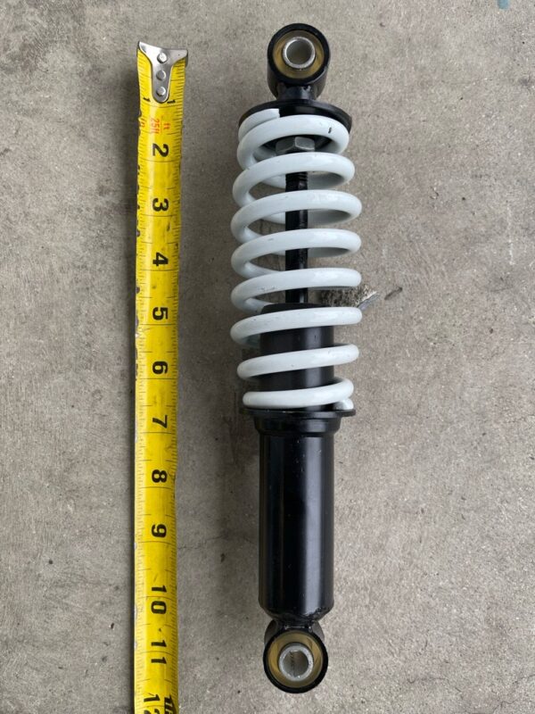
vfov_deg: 67.3
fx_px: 536
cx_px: 268
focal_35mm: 26
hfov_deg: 53.1
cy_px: 357
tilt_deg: -88.0
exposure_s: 1/247
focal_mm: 5.1
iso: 32
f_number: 1.6
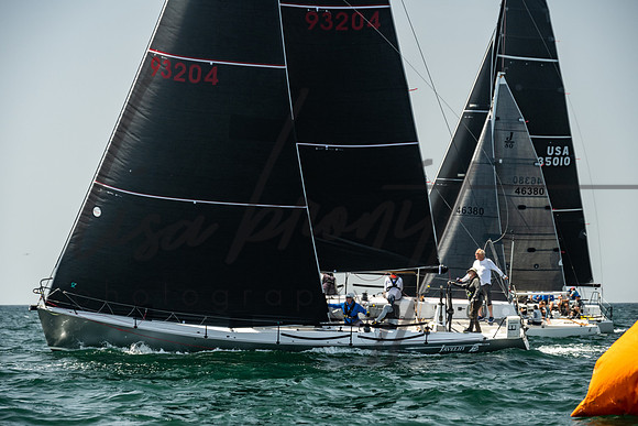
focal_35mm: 146
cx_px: 318
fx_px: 2587
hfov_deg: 14.1
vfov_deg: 9.4
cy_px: 233
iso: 320
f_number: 6.3
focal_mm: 130
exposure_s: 1/640
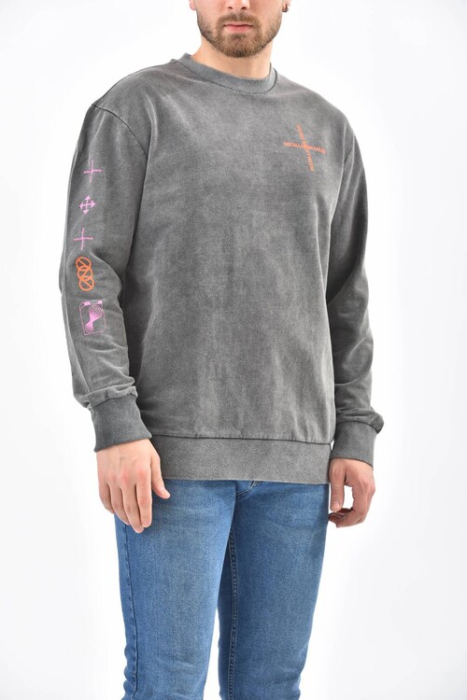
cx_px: 234
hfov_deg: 11.8
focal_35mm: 116
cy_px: 350
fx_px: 2257
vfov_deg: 17.6
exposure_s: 1/160
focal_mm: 116
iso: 100
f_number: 7.1
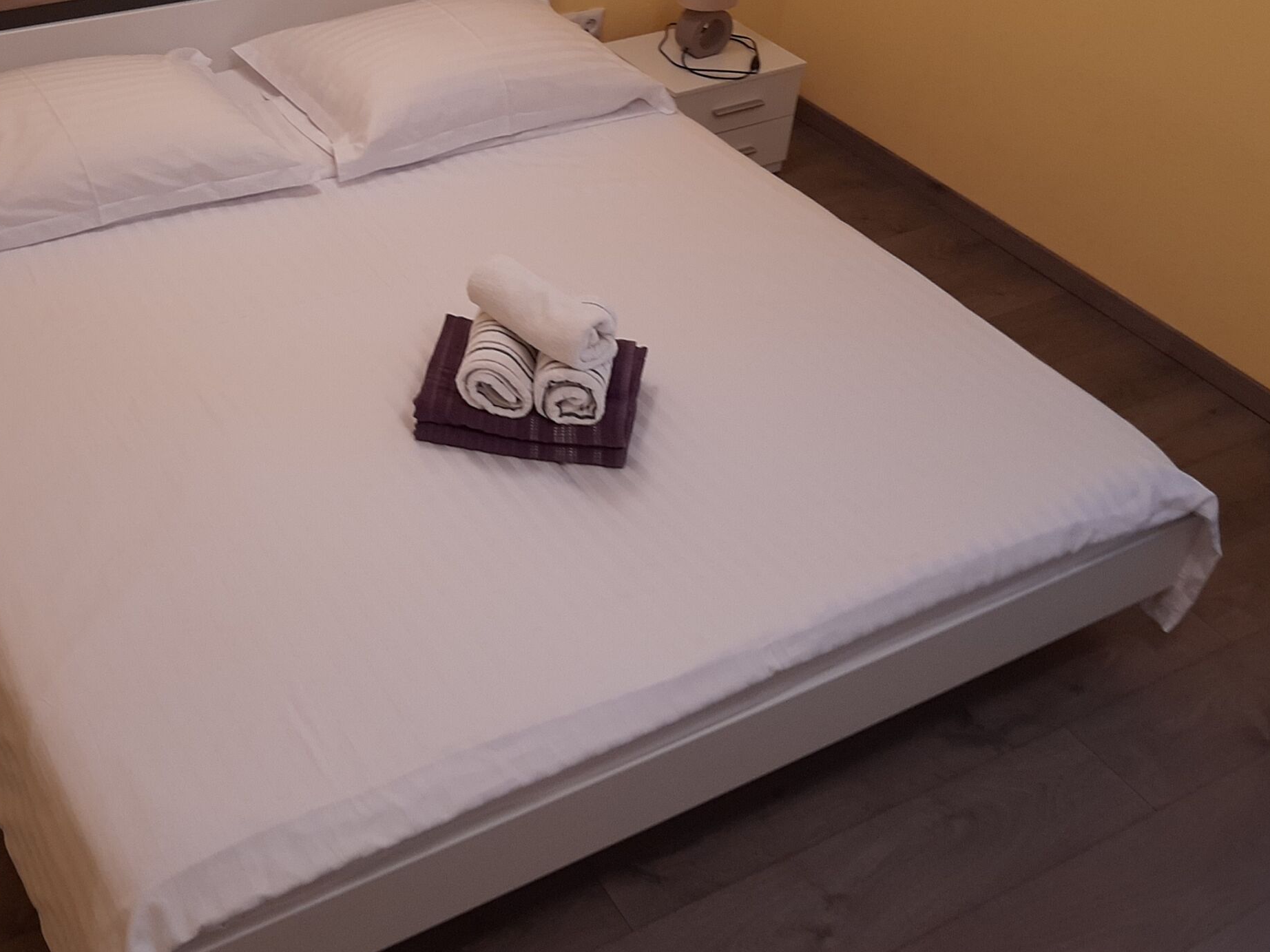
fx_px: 1504
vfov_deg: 34.8
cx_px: 426
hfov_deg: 45.1
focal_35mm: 41
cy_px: 326
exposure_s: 1/25
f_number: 1.7
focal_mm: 3.93
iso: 50
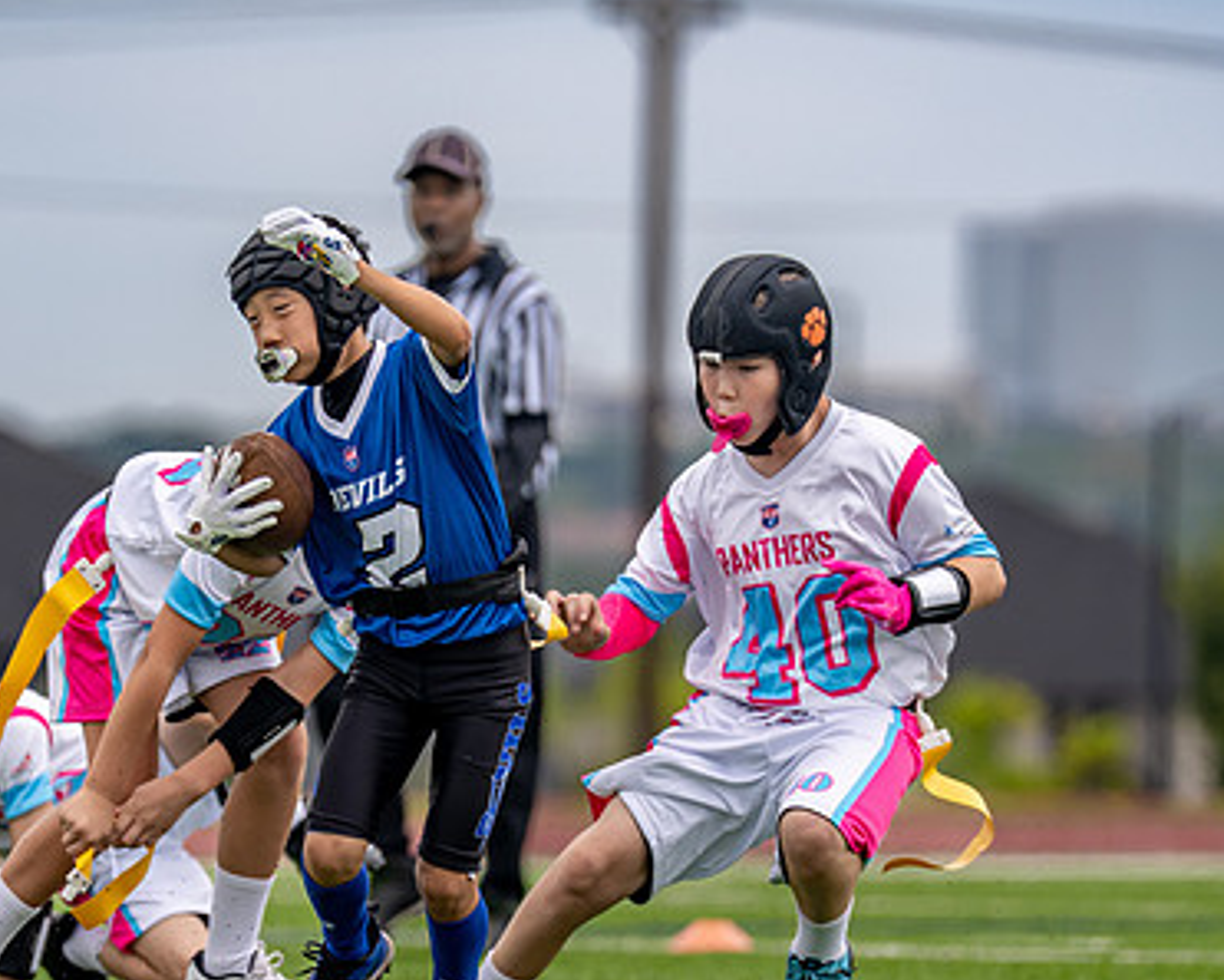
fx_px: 17103
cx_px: 401
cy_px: 727
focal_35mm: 472
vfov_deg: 3.3
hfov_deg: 4.1
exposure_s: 1/2000
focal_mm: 200
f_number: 2.8
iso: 100
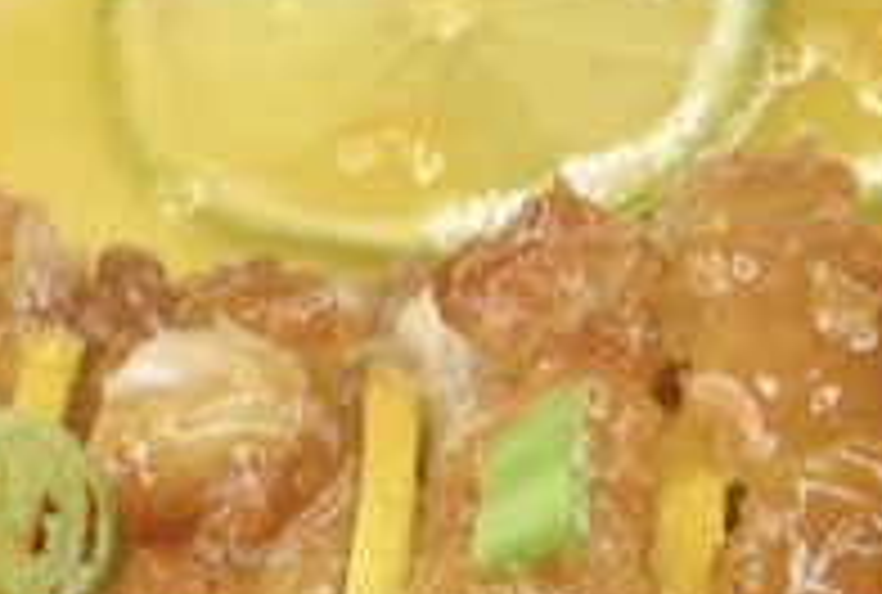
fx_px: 8773
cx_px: 752
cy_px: 799
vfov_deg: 3.9
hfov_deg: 5.7
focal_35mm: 357
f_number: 7.1
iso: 640
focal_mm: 70
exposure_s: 1/160
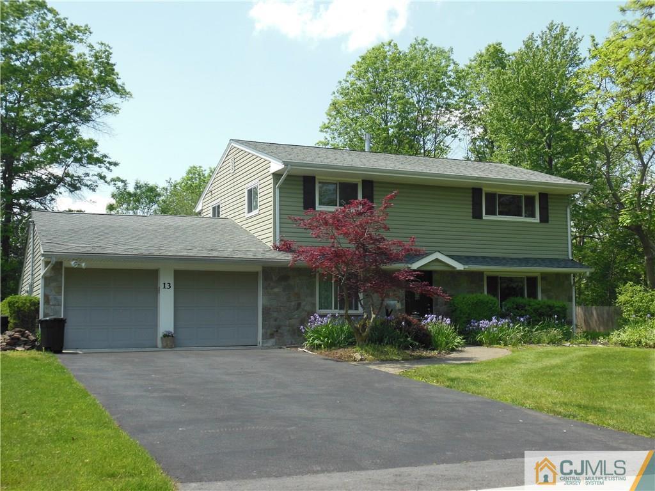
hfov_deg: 43.9
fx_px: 814
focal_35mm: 43
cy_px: 246
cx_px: 328
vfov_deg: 33.6
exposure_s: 1/640
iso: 125
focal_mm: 7.7
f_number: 3.8
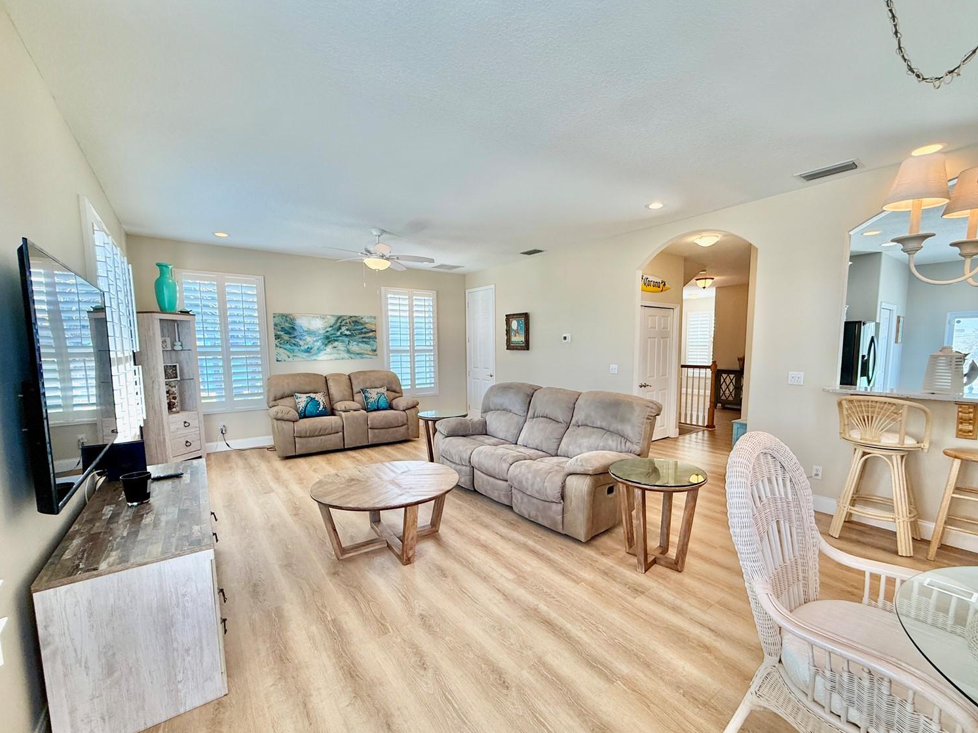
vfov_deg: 81.7
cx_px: 517
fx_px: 424
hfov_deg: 98.1
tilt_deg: -5.1
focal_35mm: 15
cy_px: 388
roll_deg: -0.5
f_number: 2.2
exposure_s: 1/120
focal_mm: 2.22
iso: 125
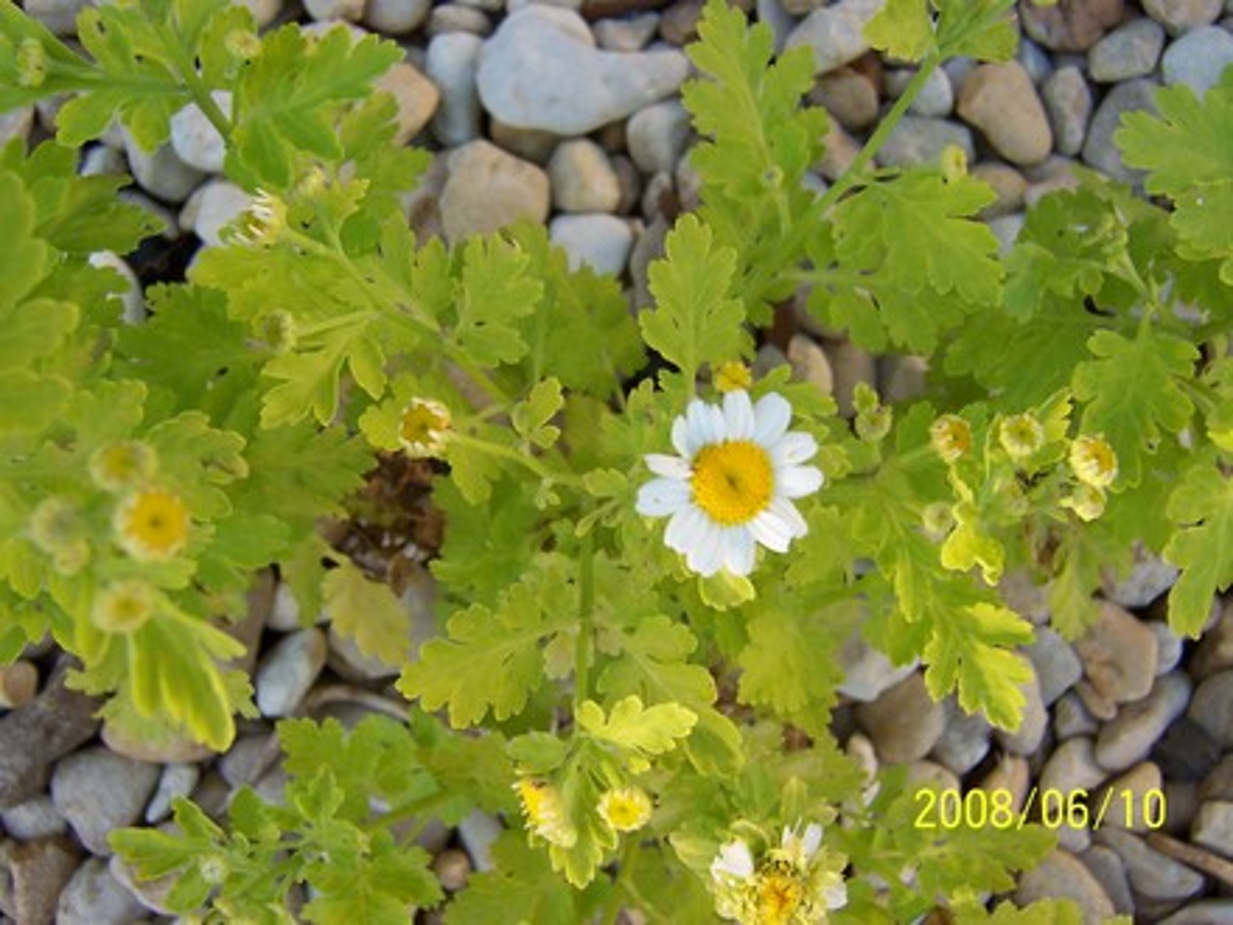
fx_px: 1282
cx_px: 616
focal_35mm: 36
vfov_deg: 39.7
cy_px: 462
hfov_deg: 51.4
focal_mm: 5.6
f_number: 3.4
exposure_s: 1/90
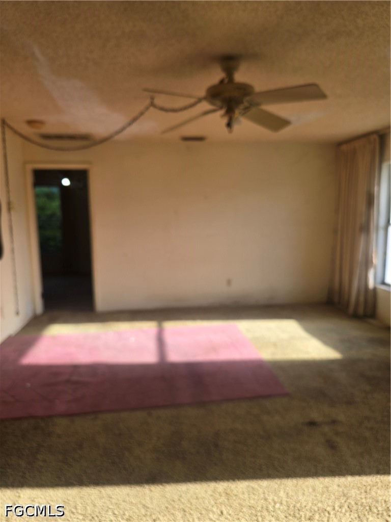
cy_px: 261
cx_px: 196
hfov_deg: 58.9
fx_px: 346
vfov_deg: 73.9
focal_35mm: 23
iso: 12
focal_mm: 6.3
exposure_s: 1/132
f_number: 1.7
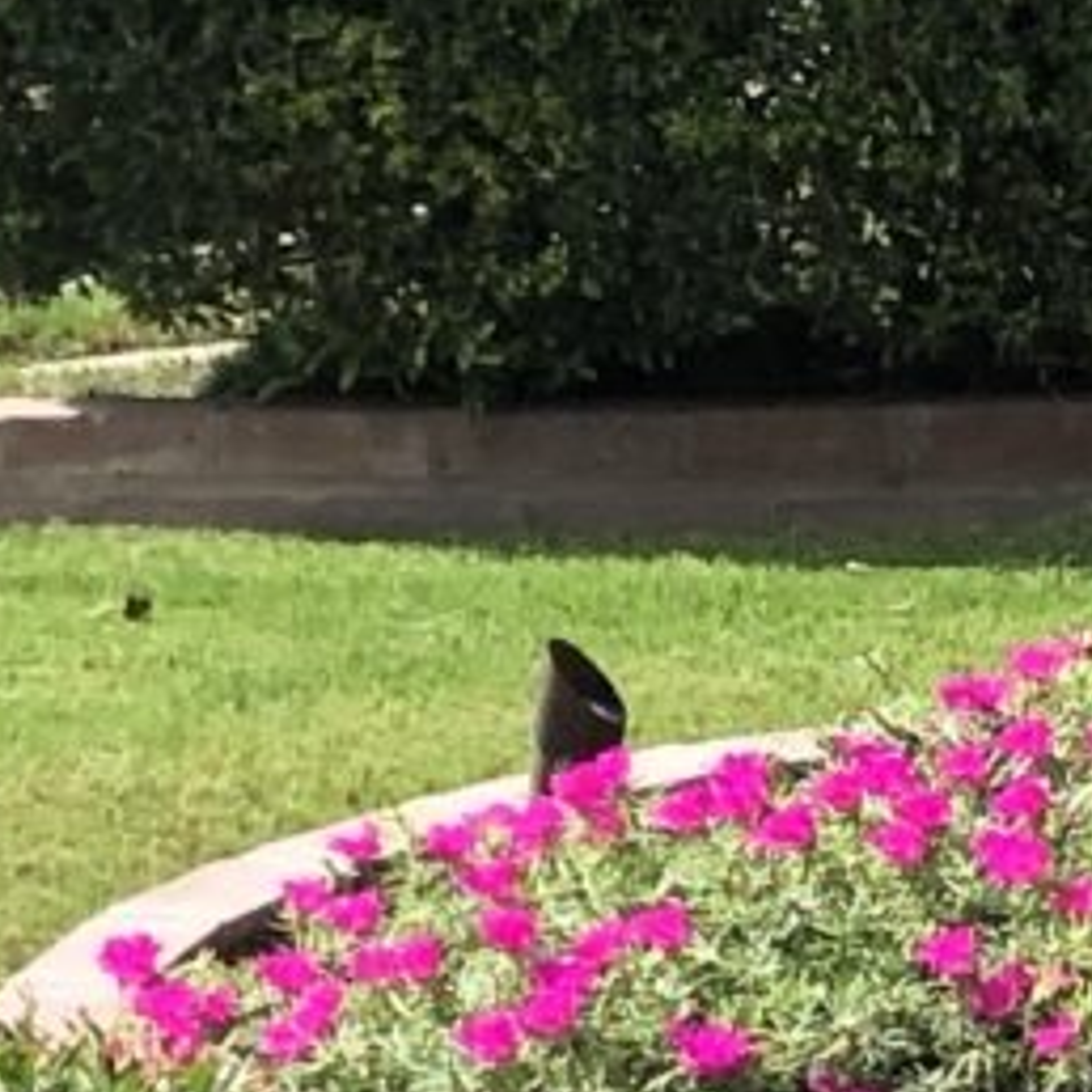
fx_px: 8780
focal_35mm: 246
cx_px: 3746
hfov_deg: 6.3
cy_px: 639
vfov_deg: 7.1
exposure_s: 1/1279
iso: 20
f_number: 1.8
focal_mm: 3.99
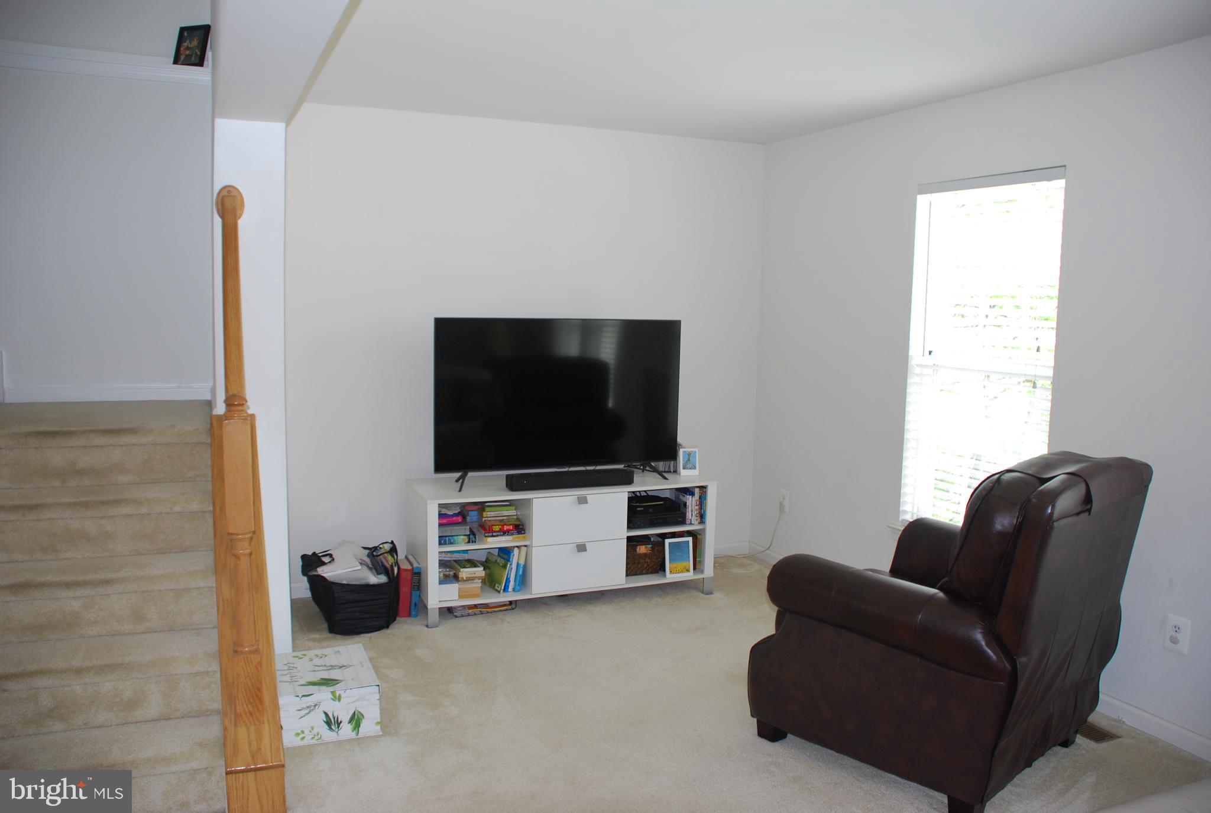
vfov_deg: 43.8
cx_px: 606
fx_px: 1011
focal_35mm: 30
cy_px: 406
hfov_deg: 61.8
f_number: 3.8
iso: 200
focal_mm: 20
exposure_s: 1/60
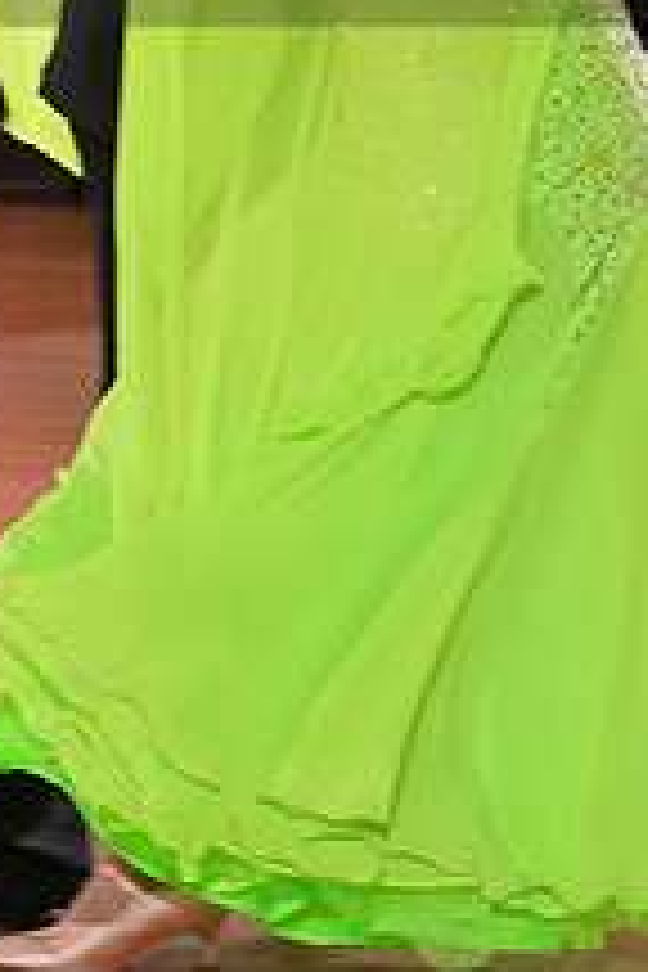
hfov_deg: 4.1
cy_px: -122
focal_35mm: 338
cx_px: 155
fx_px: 9125
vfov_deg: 6.1
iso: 3200
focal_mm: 126
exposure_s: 1/250
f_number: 5
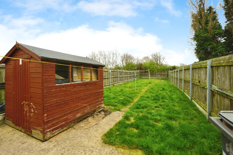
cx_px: 116
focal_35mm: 15
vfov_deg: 77.3
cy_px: 78
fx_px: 97
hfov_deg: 100.4
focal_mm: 10
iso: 100
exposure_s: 1/80
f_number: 7.1
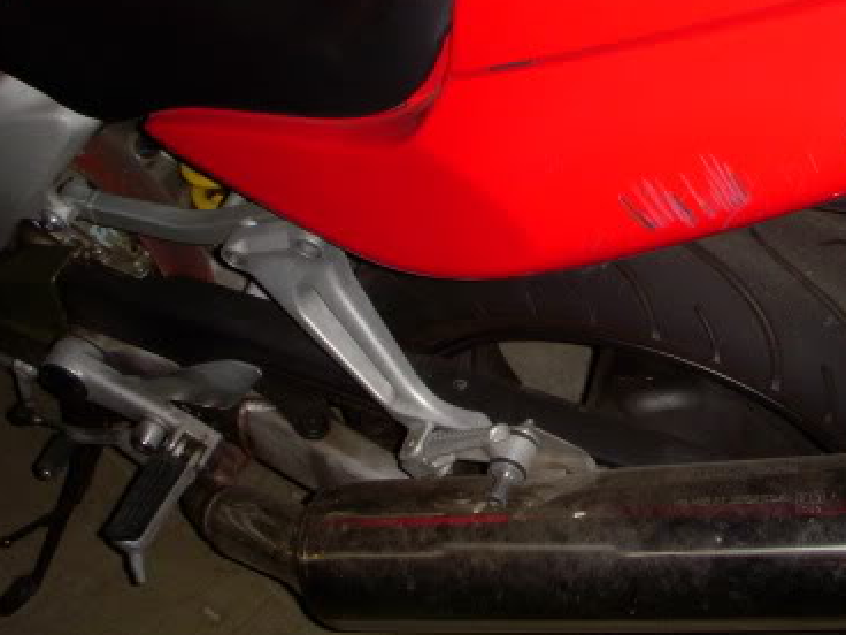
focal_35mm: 66
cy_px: 191
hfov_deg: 28.9
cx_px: 655
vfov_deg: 22.1
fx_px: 1613
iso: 100
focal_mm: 6.3
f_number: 3.3
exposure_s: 1/30
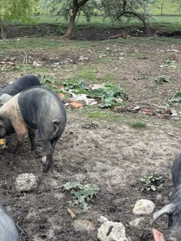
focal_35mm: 69
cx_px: 10
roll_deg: -1.0
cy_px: 90
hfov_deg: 20.8
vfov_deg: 28.1
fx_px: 481
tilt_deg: -11.8
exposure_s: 1/256
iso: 40
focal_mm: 5.96
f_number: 1.6
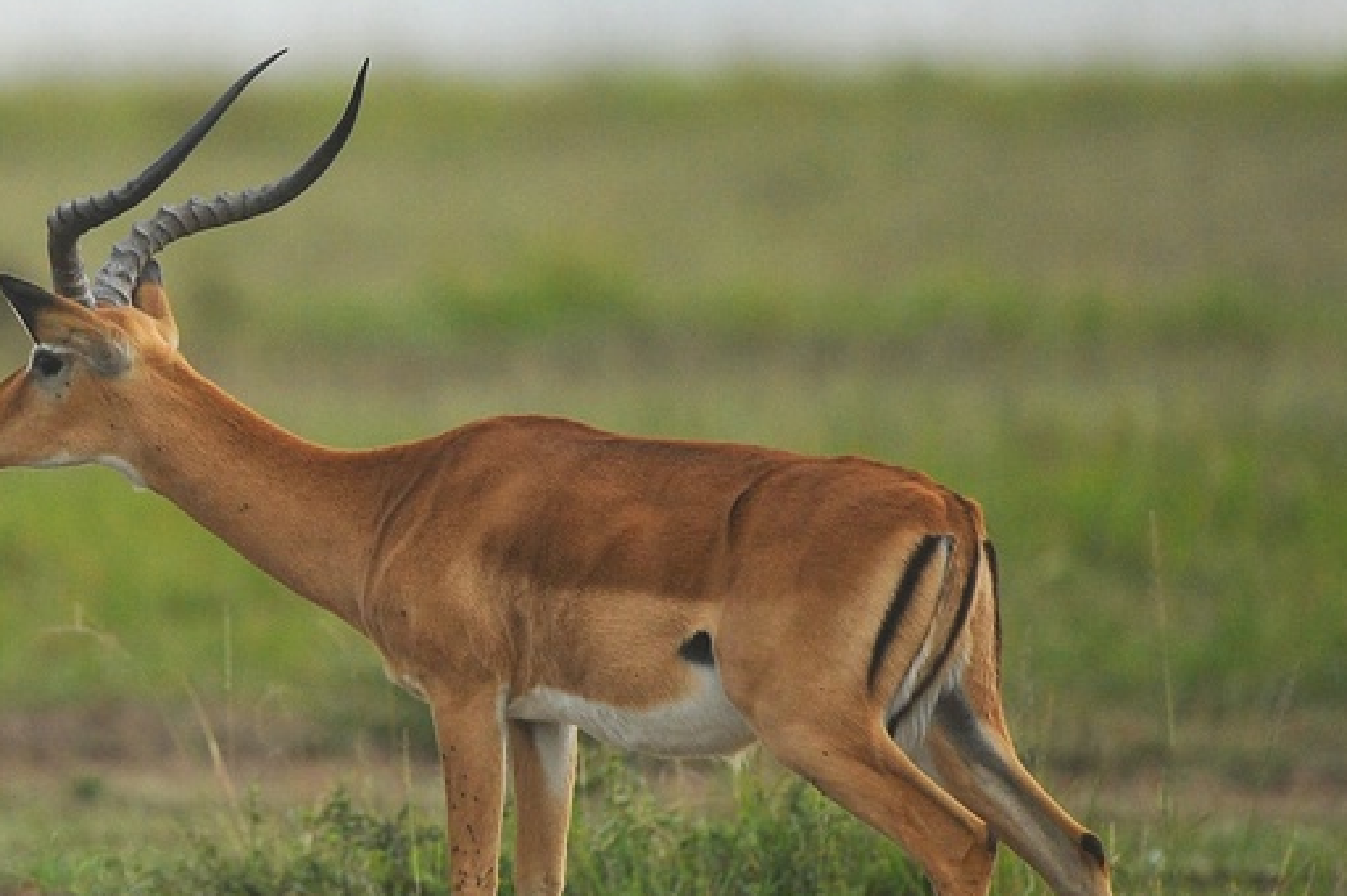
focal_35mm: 979
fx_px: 36606
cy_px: 548
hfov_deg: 2.1
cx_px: 111
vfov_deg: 1.4
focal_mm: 500
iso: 1250
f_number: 4
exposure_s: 1/1000
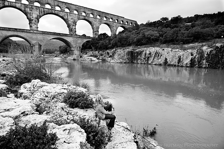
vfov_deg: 67.2
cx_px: 112
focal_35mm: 18
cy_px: 74
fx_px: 112
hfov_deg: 90.1
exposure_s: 1/60
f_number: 4
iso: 200
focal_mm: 12
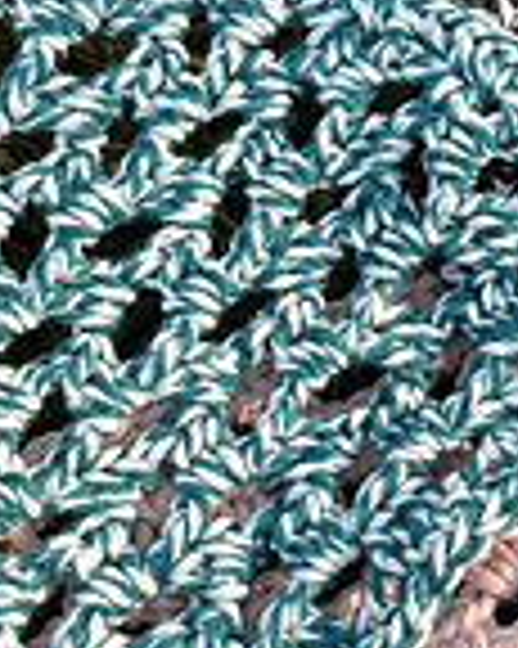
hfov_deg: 13.5
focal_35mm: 113
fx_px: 2168
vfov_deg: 17.0
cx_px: 473
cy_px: 392
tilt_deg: -82.7
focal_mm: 5.1
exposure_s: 1/510
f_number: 1.6
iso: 50
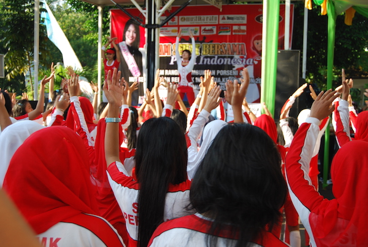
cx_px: 184
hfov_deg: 35.0
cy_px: 124
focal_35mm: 57
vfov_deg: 23.9
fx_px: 584
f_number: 5.6
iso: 160
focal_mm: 38
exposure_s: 1/125
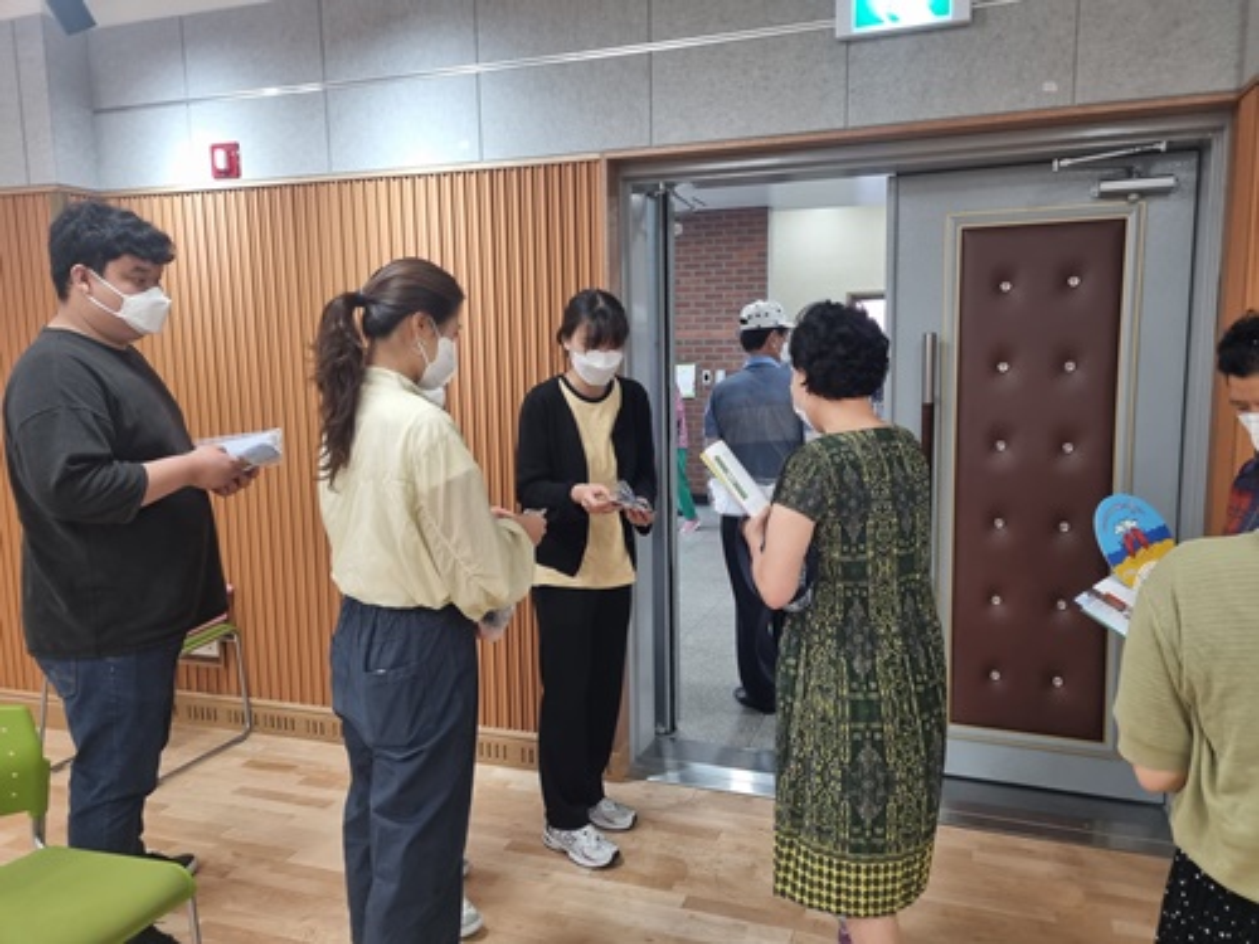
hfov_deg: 67.3
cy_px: 472
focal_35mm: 26
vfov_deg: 53.1
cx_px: 630
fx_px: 946
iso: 200
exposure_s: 1/120
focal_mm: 5.4
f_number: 1.8
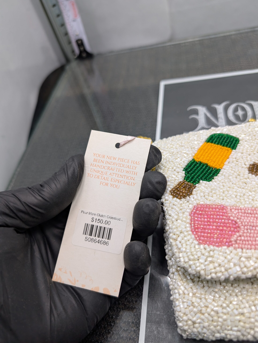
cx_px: 129
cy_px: 172
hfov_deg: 56.9
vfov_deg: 71.5
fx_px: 238
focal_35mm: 24
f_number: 1.68
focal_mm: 6.9
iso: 67
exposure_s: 1/120
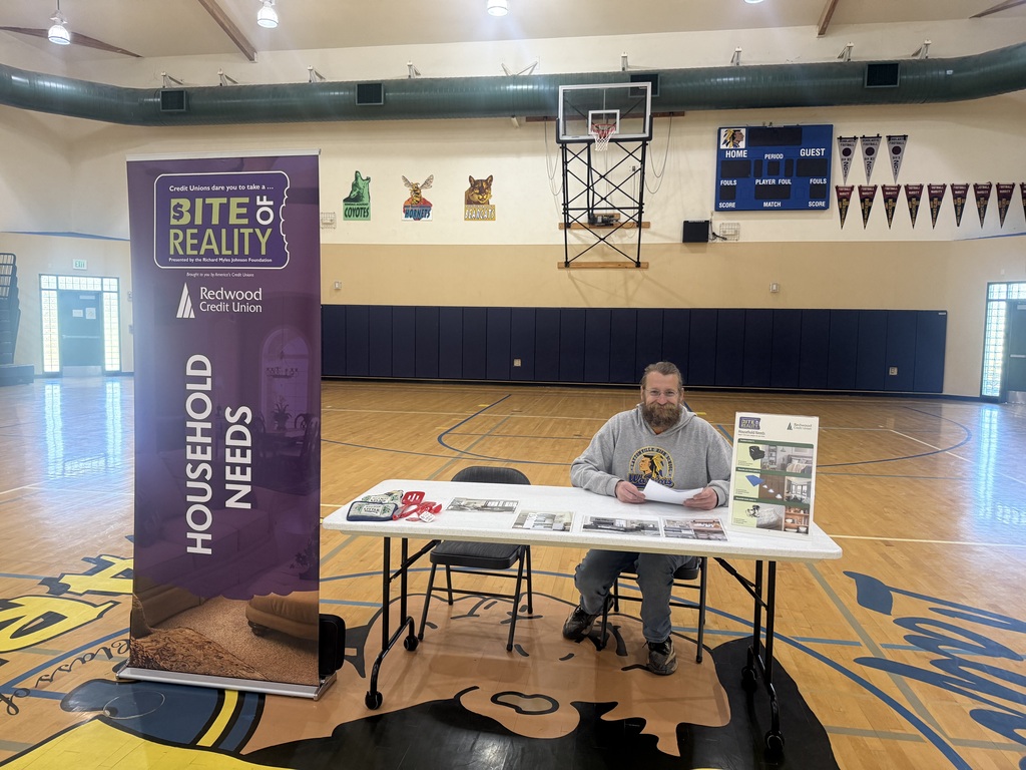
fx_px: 711
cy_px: 385
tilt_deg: -3.8
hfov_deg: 71.6
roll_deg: -1.1
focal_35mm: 24
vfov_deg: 56.8
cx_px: 513
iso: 250
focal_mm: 6.76
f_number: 1.78
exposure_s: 1/60
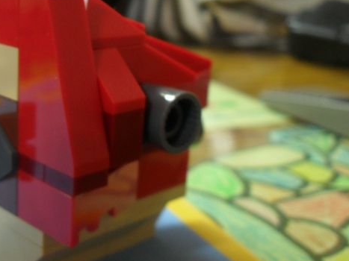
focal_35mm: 60
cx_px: 73
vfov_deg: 24.3
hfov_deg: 31.4
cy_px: 84
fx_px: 605
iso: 200
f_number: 2.8
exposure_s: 1/15
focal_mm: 6.2
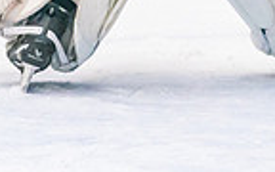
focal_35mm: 598
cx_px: -66
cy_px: -219
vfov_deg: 2.2
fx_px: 4482
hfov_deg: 3.5
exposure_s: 1/1250
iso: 3200
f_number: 2.8
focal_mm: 84
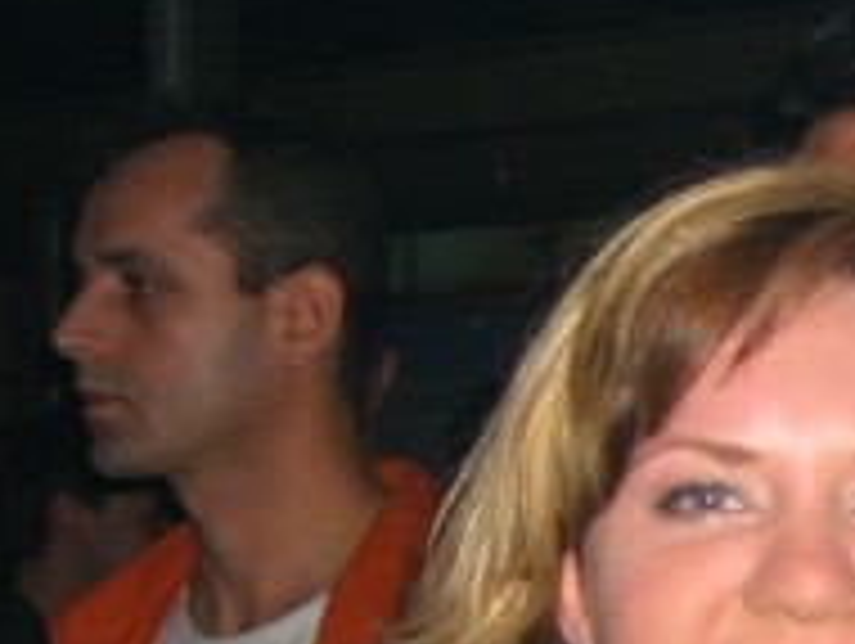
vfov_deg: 12.1
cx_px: 1156
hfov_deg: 15.5
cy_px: 766
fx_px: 2968
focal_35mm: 120
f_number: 2.8
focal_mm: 7.9
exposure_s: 1/60
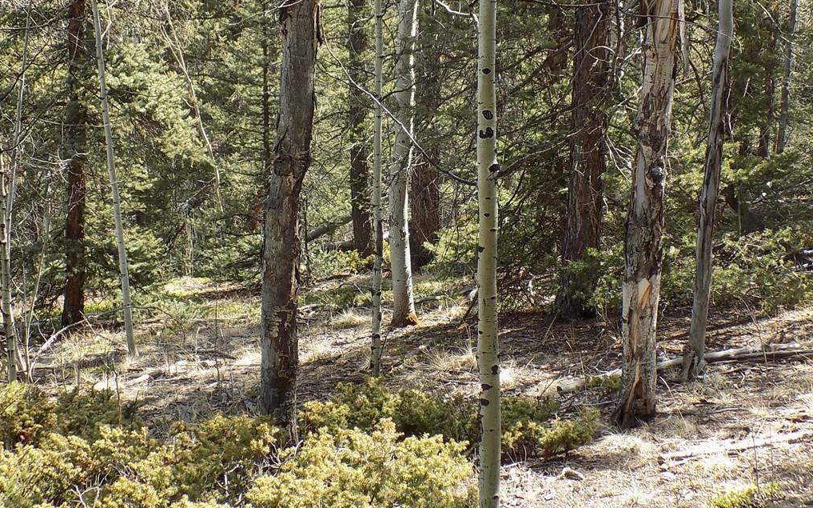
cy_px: 229
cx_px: 405
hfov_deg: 32.5
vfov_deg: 20.6
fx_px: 1395
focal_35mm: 63
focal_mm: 10.5
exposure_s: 1/125
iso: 80
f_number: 4
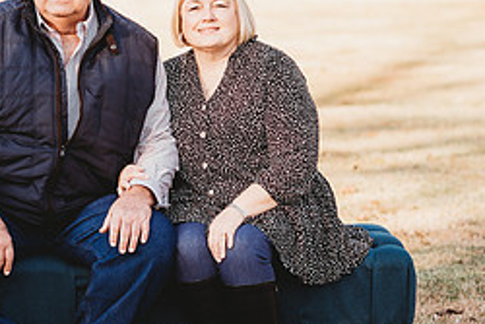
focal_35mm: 197
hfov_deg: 10.4
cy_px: 139
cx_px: 153
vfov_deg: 7.0
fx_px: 2655
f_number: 2.5
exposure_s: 1/640
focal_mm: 85
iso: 200
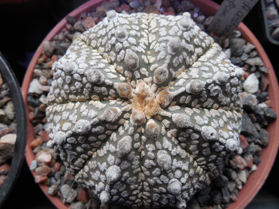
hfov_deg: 58.4
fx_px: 250
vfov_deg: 45.4
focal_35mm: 31
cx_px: 140
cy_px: 104
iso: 250
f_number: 3.6
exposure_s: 1/30
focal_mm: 5.6
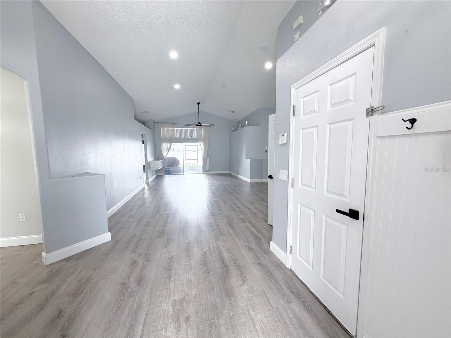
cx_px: 226
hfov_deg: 102.1
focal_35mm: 14
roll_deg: +0.8
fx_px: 182
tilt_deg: -5.4
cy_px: 169
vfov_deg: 85.7
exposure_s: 1/120
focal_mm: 2.22
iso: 250
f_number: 2.2
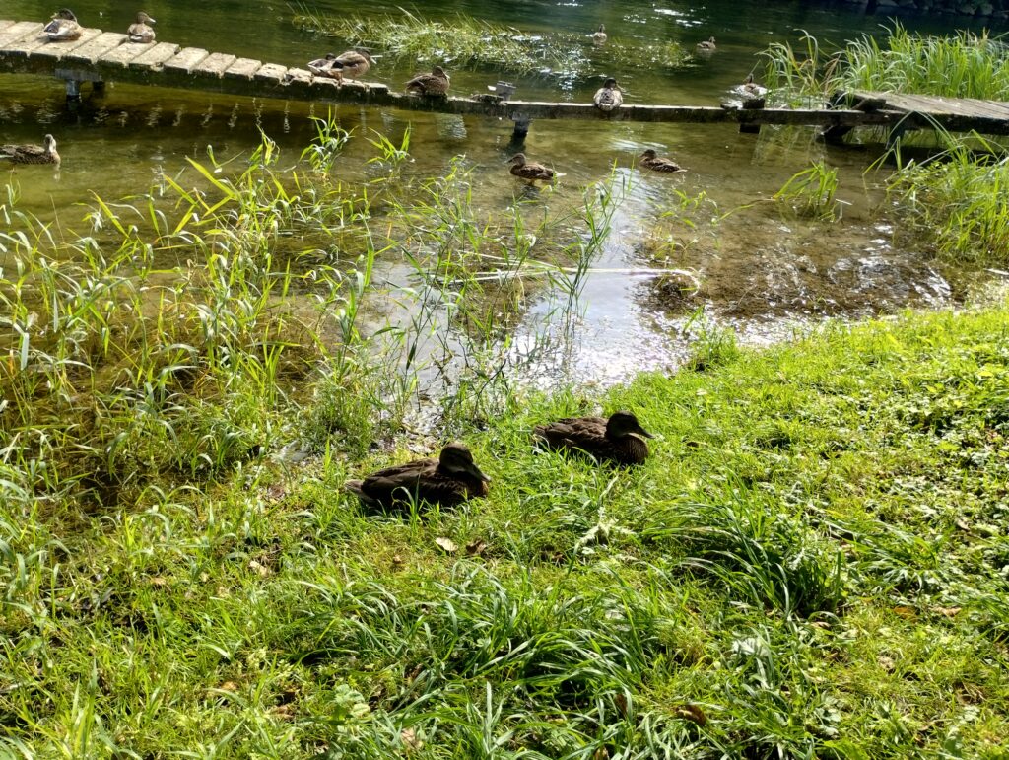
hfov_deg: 63.4
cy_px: 380
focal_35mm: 28
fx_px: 817
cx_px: 504
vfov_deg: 49.9
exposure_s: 1/100
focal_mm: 4.27
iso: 109
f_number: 1.8
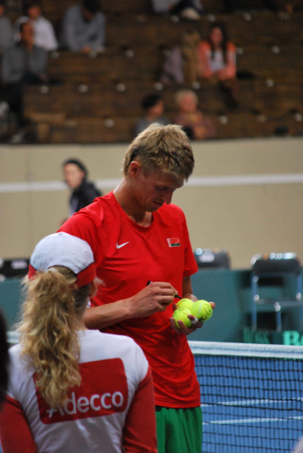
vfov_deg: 6.9
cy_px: 226
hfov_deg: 4.6
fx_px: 3776
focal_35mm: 300
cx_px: 152
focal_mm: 200
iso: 800
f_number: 5.6
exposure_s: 1/60
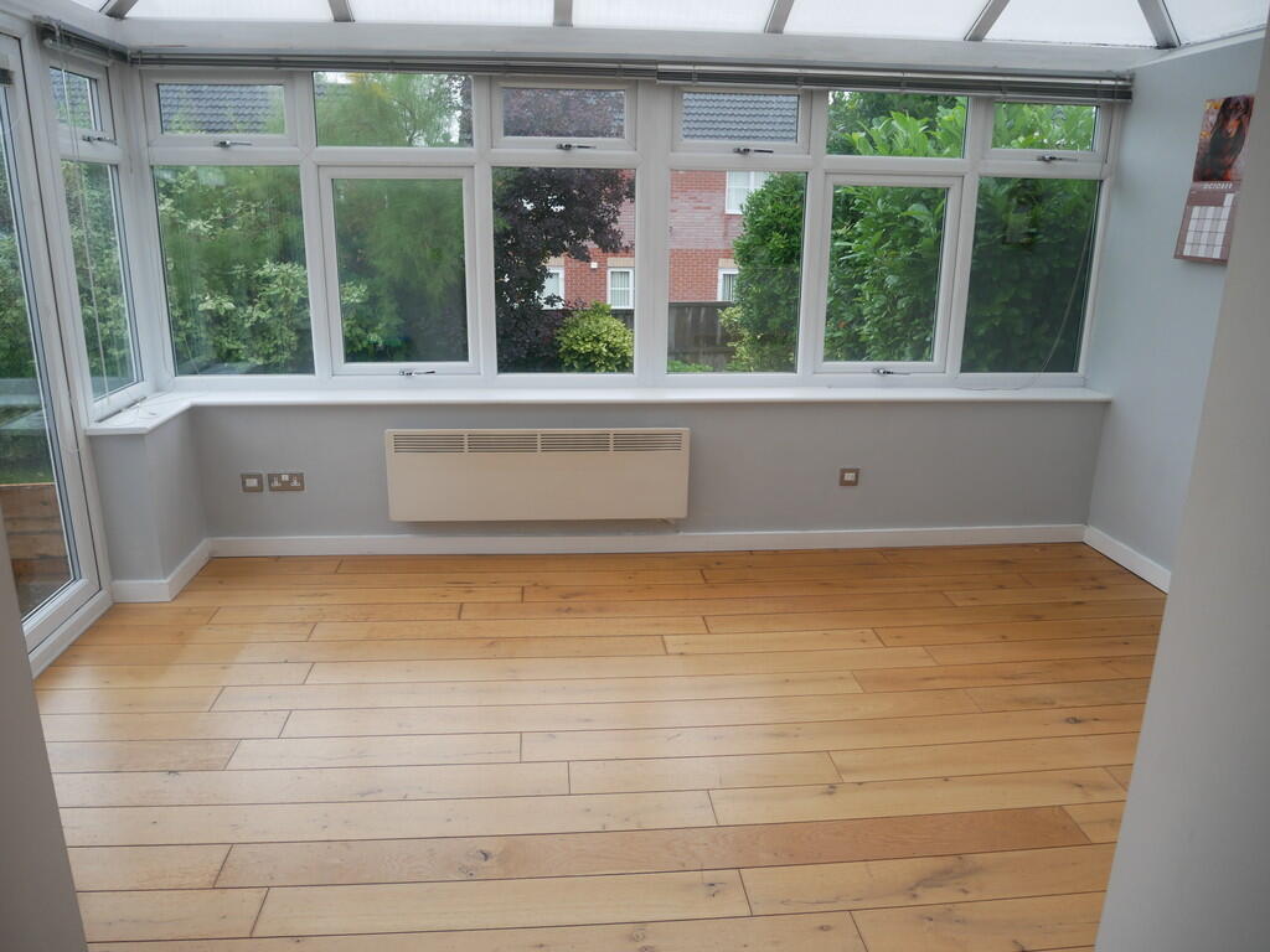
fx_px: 881
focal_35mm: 24
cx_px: 635
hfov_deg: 71.6
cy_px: 476
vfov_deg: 56.8
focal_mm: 12
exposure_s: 1/160
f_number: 4
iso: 200
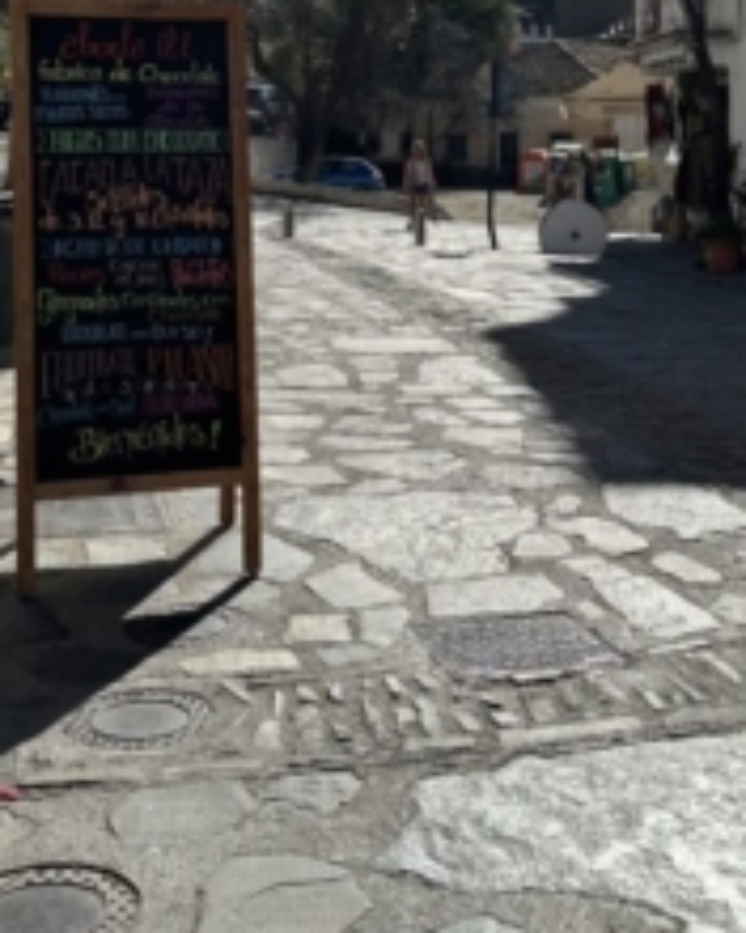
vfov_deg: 35.7
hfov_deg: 29.6
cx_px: 445
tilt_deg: -2.9
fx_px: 1408
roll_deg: +0.4
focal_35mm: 51
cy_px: 212
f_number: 1.78
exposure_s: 1/8197
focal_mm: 6.86
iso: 80
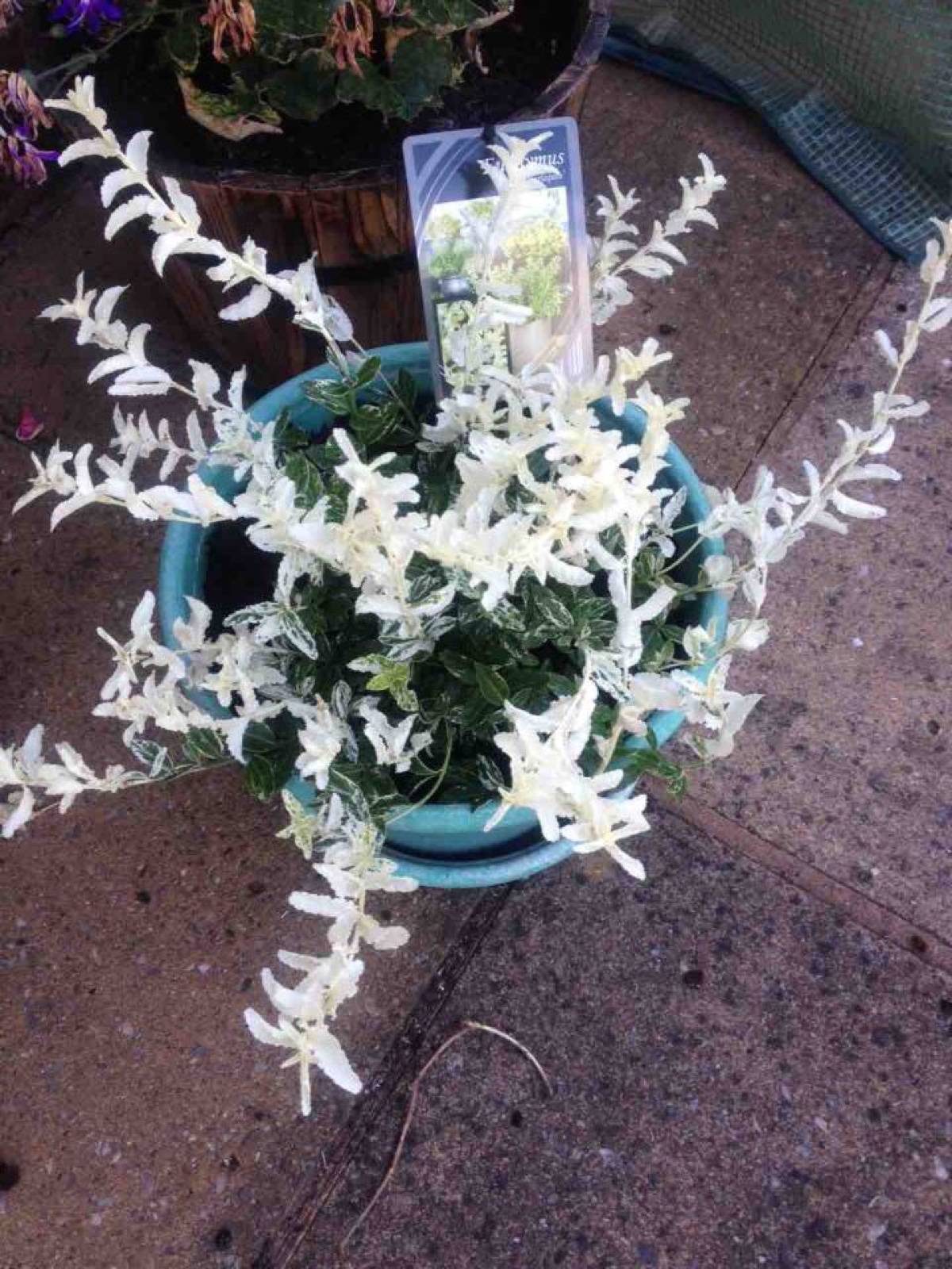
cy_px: 634
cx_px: 476
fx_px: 1283
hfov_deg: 40.7
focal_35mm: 35
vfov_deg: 52.6
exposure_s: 1/120
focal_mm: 4.28
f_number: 2.4
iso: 80
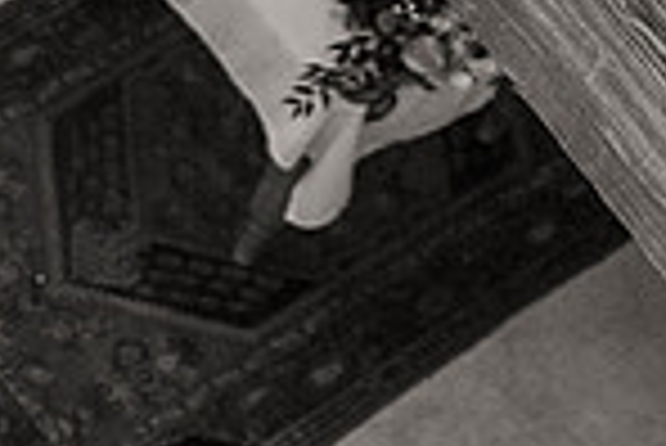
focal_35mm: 106
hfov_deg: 17.2
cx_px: -360
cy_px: 597
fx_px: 1963
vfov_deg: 12.5
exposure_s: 1/125
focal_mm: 27
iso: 2500
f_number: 2.8
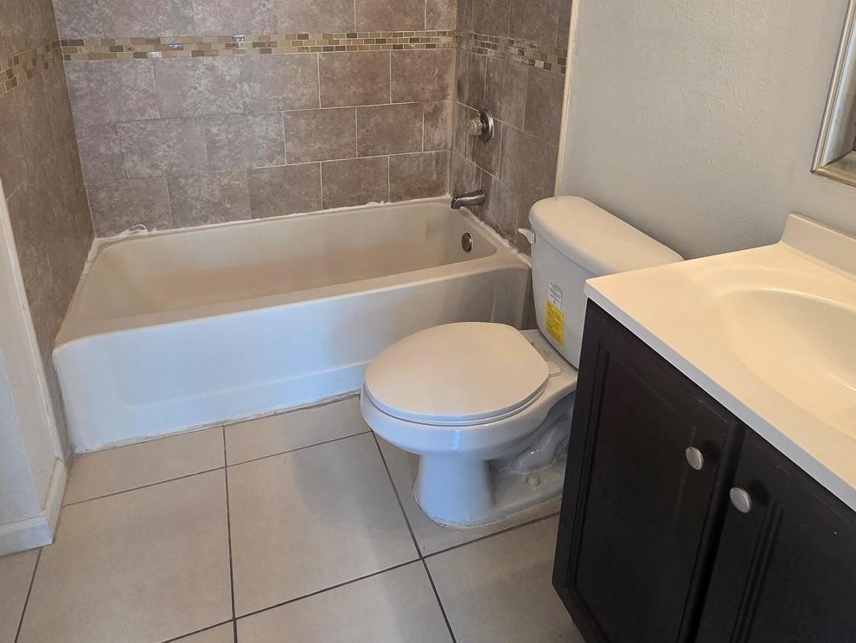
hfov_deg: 78.8
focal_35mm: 21
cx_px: 395
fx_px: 519
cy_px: 167
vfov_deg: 60.3
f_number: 2.2
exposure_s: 1/60
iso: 250
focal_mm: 2.2
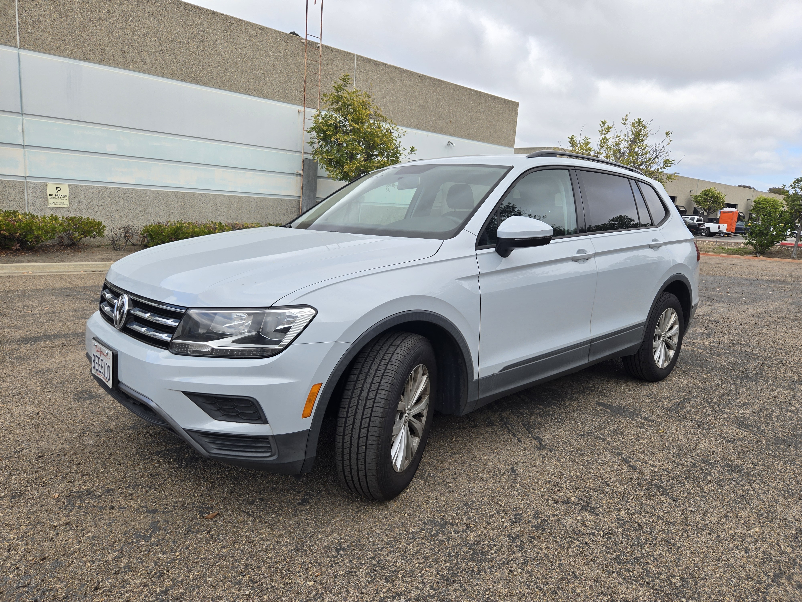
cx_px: 401
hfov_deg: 73.9
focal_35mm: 23
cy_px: 301
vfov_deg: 58.9
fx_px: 533
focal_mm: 5.4
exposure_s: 1/827
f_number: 1.8
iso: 25
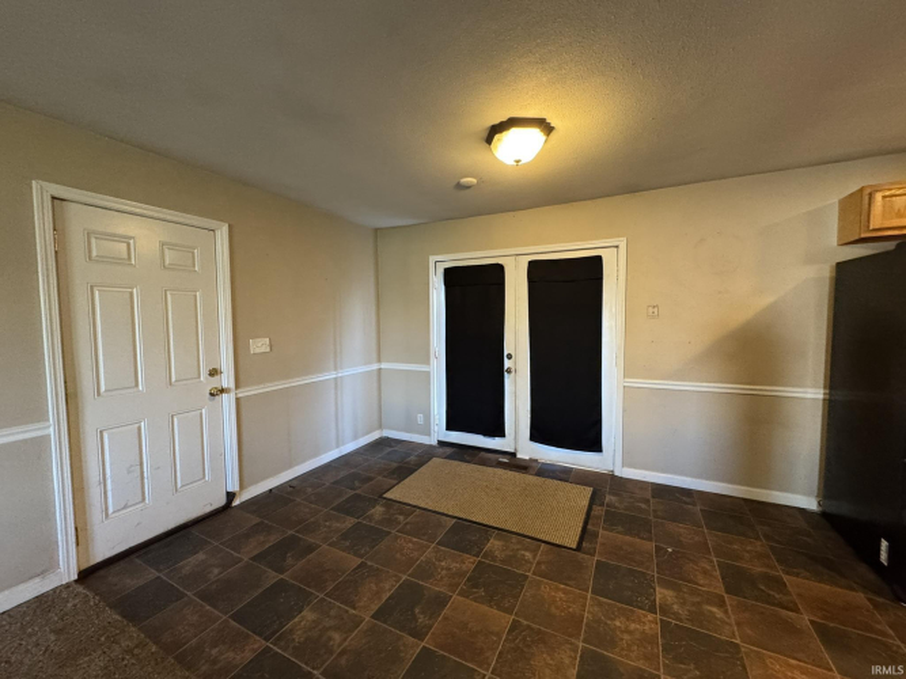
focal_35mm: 14
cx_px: 453
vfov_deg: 85.7
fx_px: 366
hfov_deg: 102.1
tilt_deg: -2.7
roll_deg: +1.1
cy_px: 340
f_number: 2.2
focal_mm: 2.22
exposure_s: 1/60
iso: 500
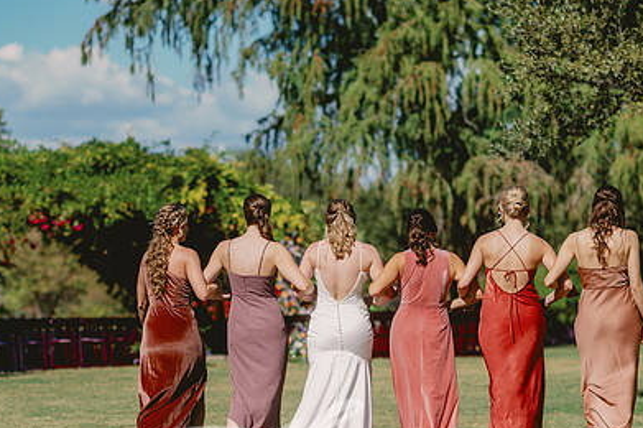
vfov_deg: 10.8
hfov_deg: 16.3
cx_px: 268
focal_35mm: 126
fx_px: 2249
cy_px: 306
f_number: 2.2
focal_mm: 85
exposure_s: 1/3200
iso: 50
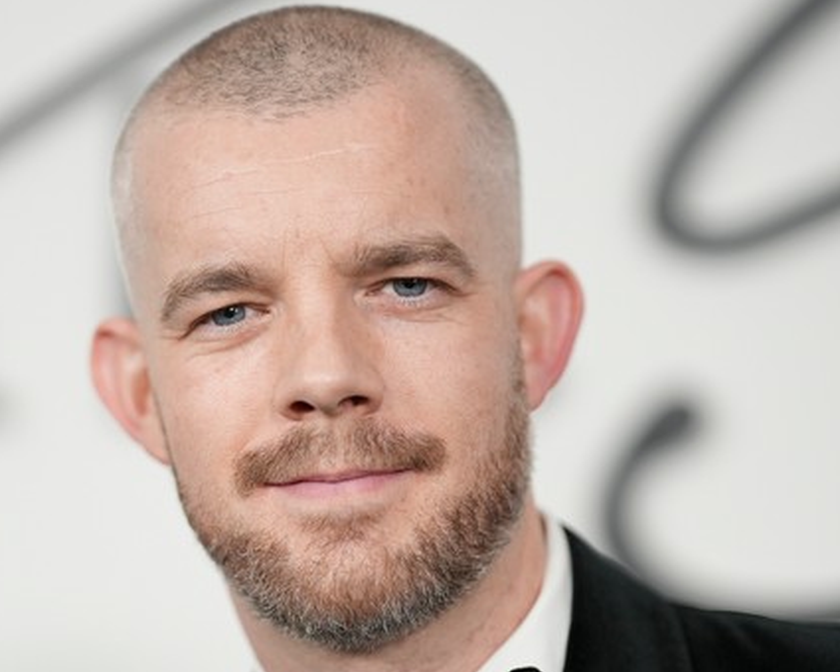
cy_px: 439
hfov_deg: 9.2
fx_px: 5196
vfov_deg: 7.4
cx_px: 285
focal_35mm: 209
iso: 1000
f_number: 1.8
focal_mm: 135
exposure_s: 1/800
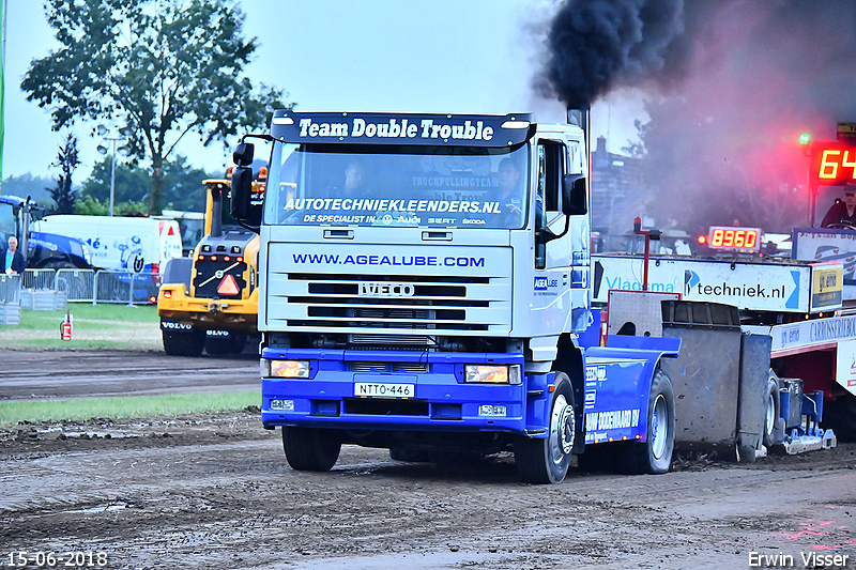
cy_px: 285
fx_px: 4814
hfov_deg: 10.2
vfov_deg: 6.8
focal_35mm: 202
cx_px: 428
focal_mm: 135
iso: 2500
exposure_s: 1/160
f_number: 5.6
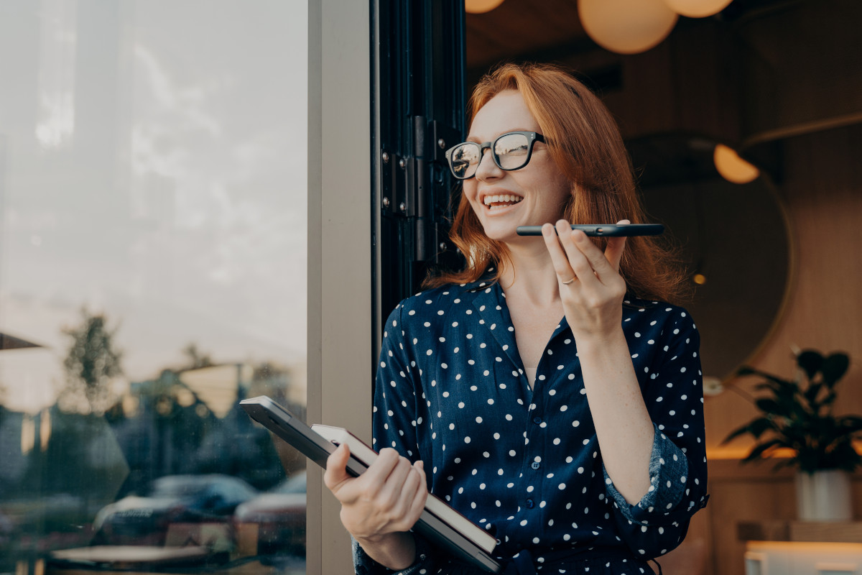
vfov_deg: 34.2
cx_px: 431
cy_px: 288
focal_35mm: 39
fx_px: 934
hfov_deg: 49.6
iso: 250
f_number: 2.8
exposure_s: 1/500
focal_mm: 39
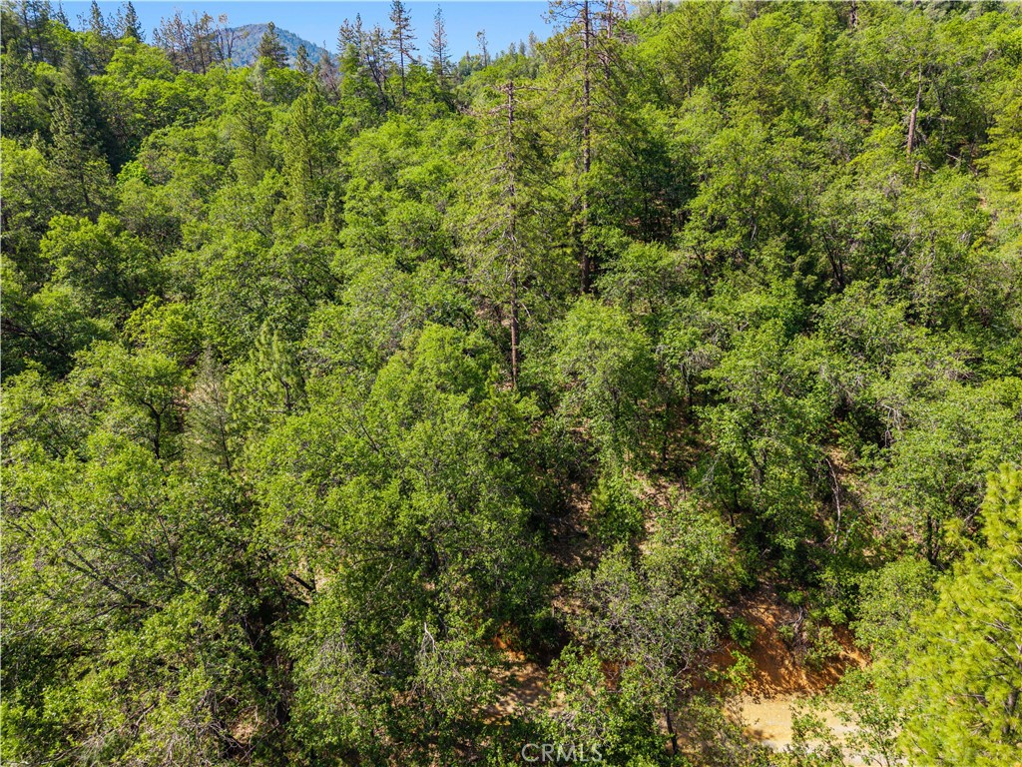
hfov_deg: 71.6
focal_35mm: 24
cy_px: 384
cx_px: 511
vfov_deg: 56.8
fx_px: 709
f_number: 1.8
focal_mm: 8.67
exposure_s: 1/1000
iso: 100
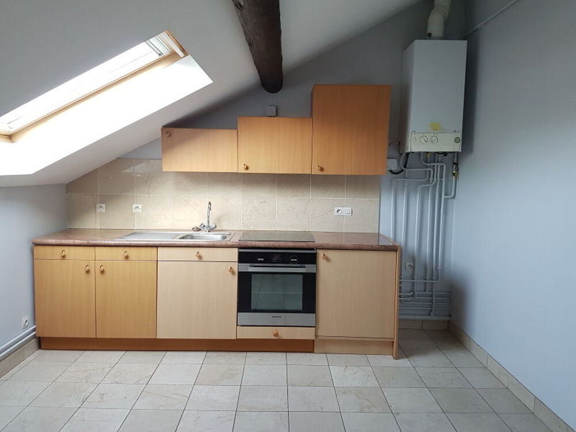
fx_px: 433
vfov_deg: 53.1
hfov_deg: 67.3
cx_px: 288
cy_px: 216
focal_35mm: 26
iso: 125
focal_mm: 4.2
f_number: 1.7
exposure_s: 1/50
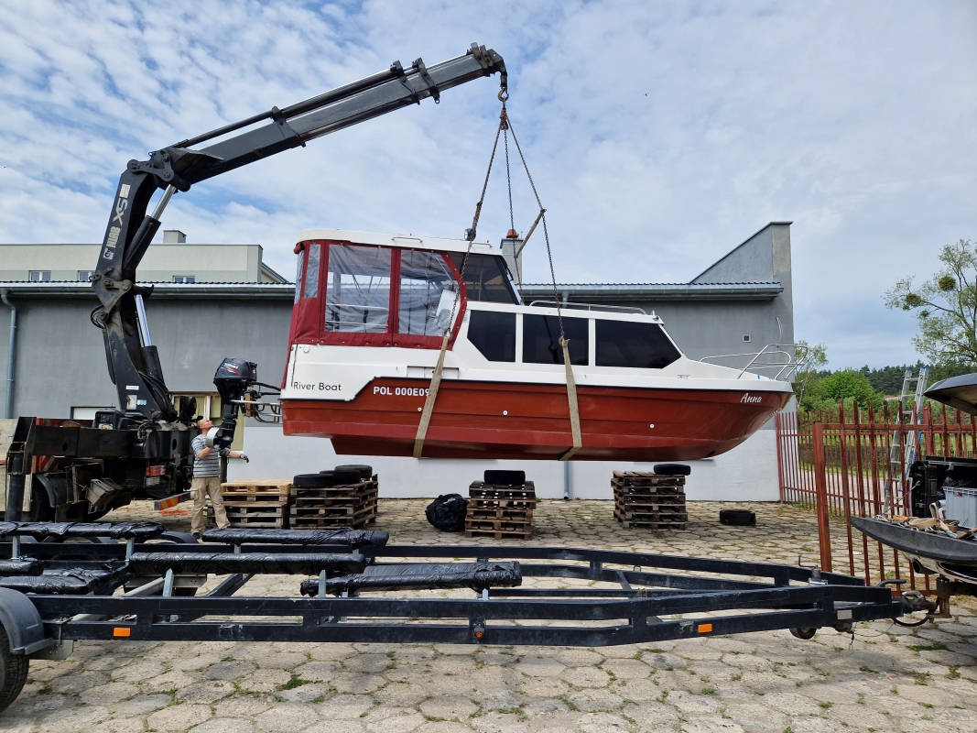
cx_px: 488
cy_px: 366
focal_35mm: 23
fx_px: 649
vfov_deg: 58.9
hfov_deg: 73.9
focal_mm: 5.4
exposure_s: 1/2464
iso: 50
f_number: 1.8
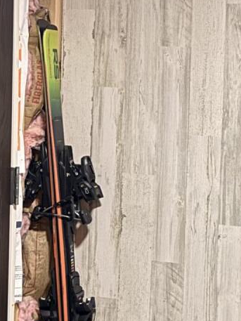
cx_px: 248
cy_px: 133
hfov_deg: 13.9
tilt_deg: -3.8
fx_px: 974
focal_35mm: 105
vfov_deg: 18.7
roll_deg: -2.7
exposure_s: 1/60
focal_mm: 6.76
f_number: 1.78
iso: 320
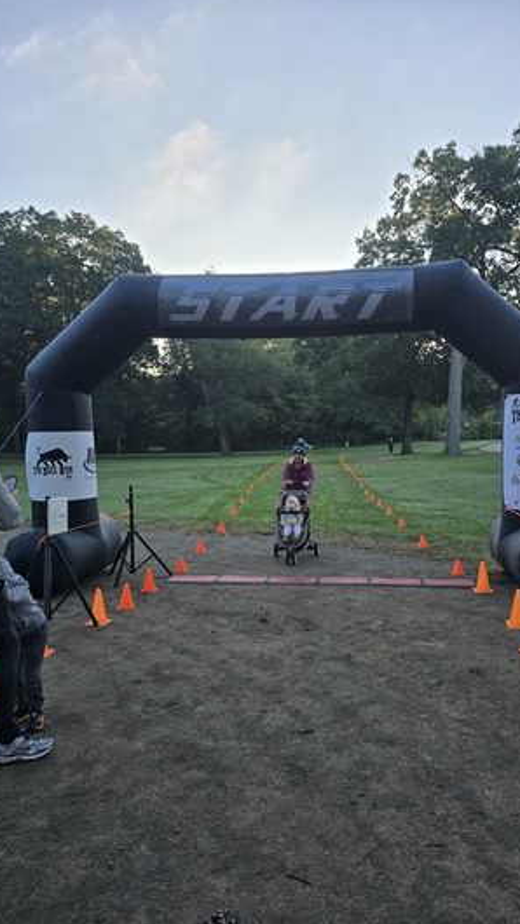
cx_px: 306
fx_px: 638
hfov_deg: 44.2
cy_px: 469
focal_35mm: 26
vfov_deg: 71.9
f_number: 1.7
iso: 12
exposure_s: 1/266
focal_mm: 6.3
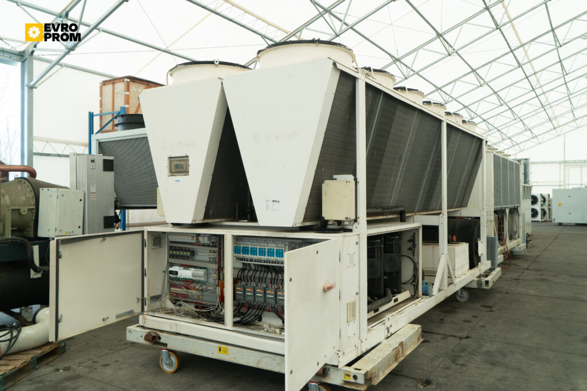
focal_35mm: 29
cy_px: 196
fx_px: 473
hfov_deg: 63.7
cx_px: 294
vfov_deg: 45.0
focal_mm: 29
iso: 1600
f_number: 5.6
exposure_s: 1/250
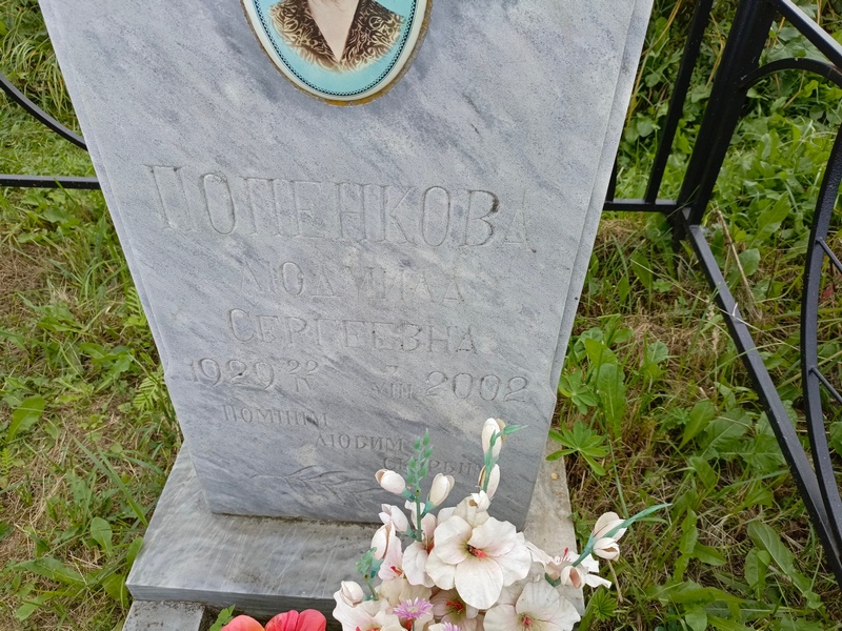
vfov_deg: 54.9
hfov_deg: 69.4
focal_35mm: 25
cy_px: 316
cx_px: 421
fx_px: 608
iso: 110
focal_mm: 4.76
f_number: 1.69
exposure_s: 1/327
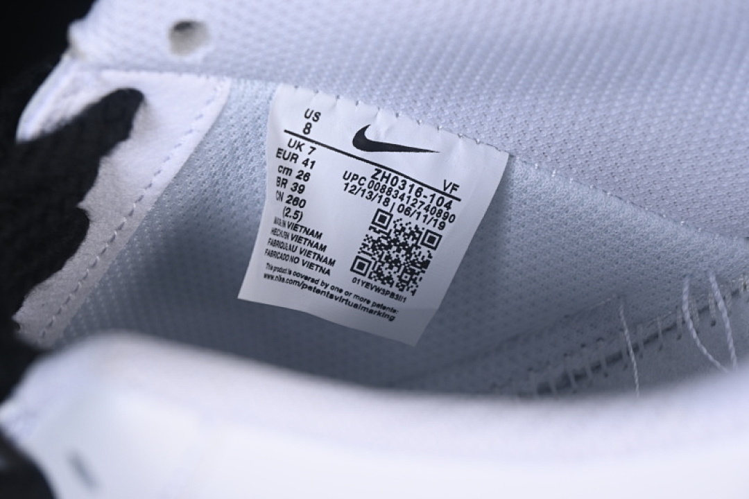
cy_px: 250
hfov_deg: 27.0
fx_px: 1560
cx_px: 374
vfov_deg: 18.2
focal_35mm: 75
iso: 160
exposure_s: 1/100
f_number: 7.1
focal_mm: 50
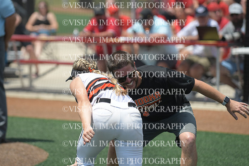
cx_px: 124
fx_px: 1557
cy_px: 83
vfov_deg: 6.1
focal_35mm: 225
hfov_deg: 9.1
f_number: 3.5
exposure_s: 1/4000
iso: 250
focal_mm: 150
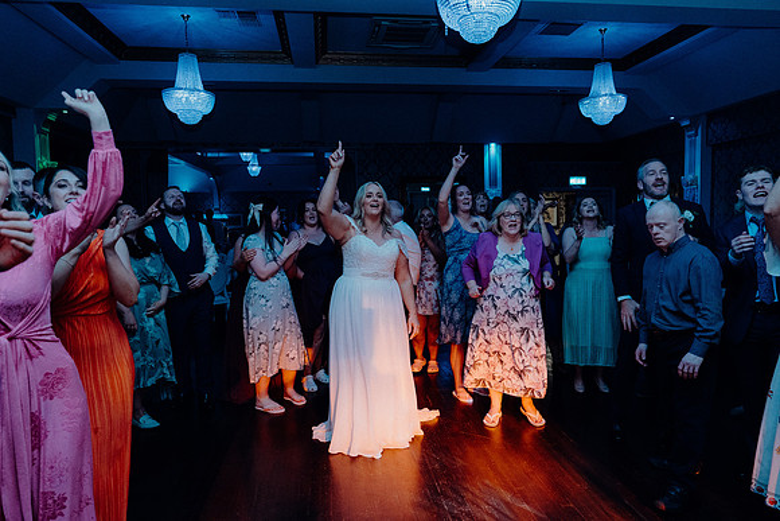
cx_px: 390
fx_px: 520
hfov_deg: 73.7
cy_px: 260
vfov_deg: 53.2
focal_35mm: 24
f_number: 3.5
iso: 2500
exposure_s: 1/160
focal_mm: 24
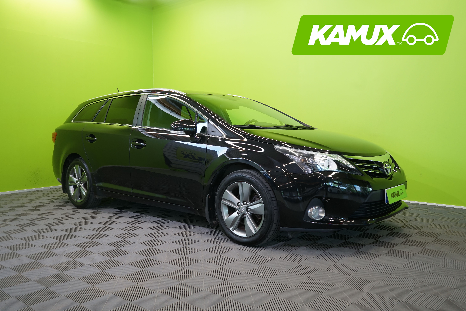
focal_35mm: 31
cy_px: 156
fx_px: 401
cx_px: 233
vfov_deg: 42.3
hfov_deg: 60.3
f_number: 5.6
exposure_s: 1/30
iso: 500
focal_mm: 31
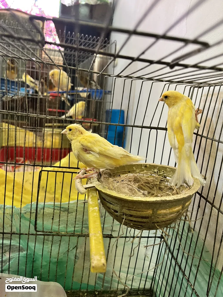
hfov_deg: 53.1
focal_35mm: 26
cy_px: 148
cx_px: 112
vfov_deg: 67.3
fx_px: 223
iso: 320
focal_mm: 5.1
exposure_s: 1/50
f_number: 1.6
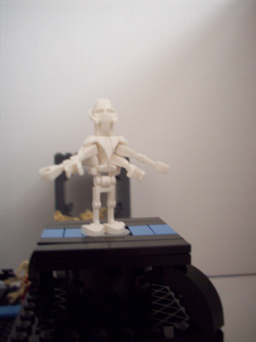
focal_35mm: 37
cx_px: 128
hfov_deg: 38.7
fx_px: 365
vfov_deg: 50.1
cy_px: 171
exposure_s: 1/24.6
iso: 160
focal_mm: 6.2
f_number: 2.8
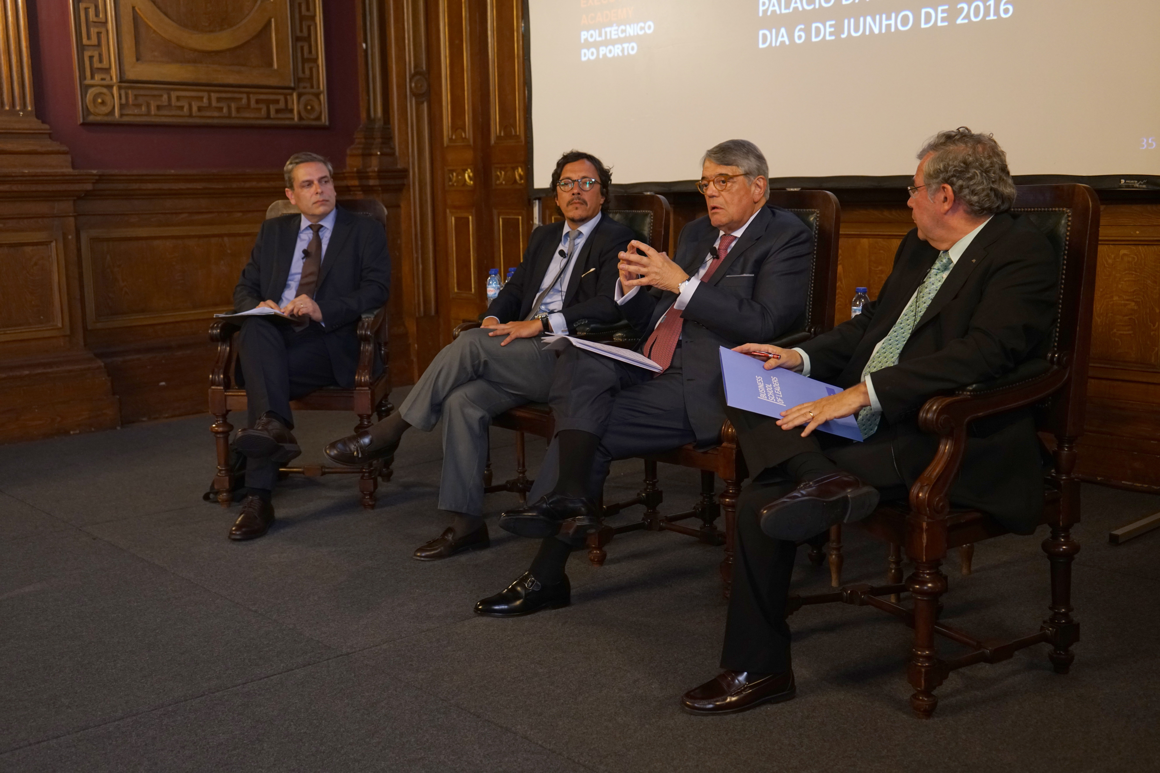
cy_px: 386
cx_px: 580
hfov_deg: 50.7
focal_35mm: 38
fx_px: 1225
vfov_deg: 35.1
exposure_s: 1/30
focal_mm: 38
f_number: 4
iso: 2000
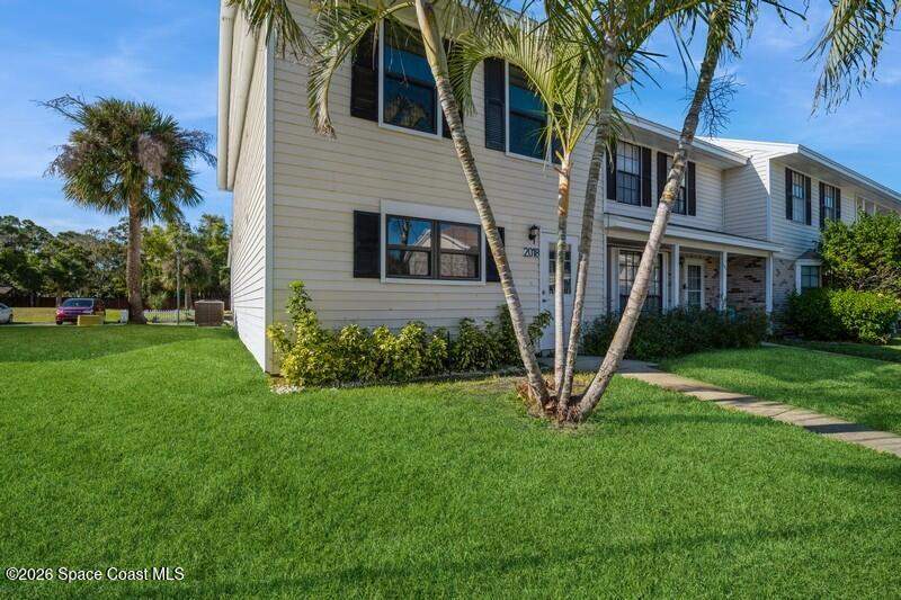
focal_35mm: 15
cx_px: 450
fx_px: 375
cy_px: 300
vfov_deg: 77.3
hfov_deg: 100.4
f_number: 8
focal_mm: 15
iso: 200
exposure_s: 1/250
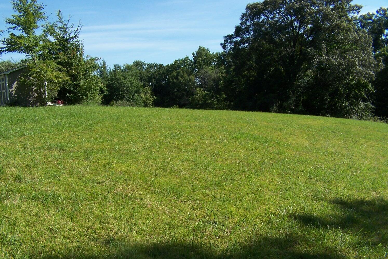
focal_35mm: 41
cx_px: 189
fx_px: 442
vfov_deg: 32.6
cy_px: 150
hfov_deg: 47.4
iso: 80
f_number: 4
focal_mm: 6.3
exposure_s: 1/500
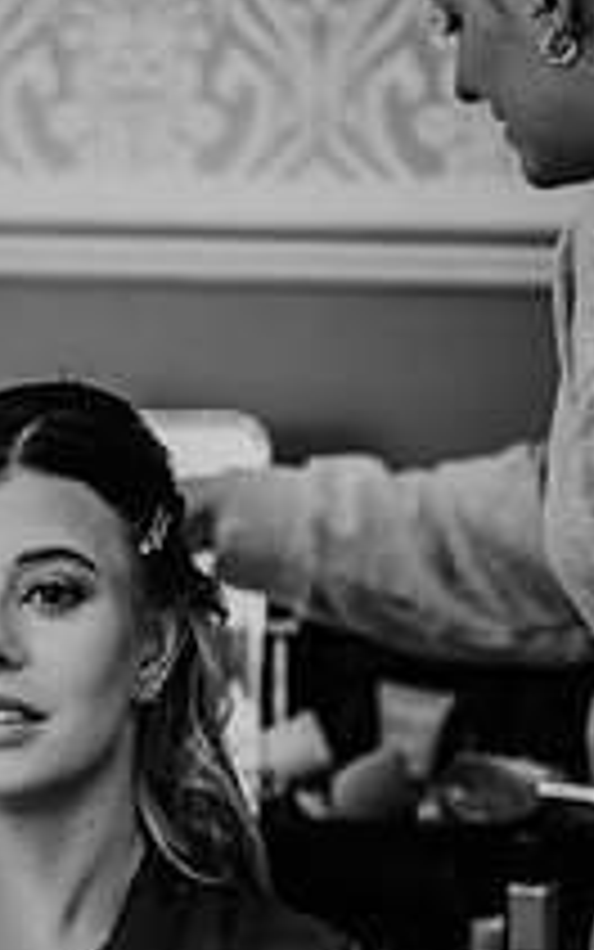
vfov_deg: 11.3
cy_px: 666
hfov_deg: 7.1
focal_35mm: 185
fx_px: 4789
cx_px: -61
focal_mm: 85
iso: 640
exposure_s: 1/160
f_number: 1.8
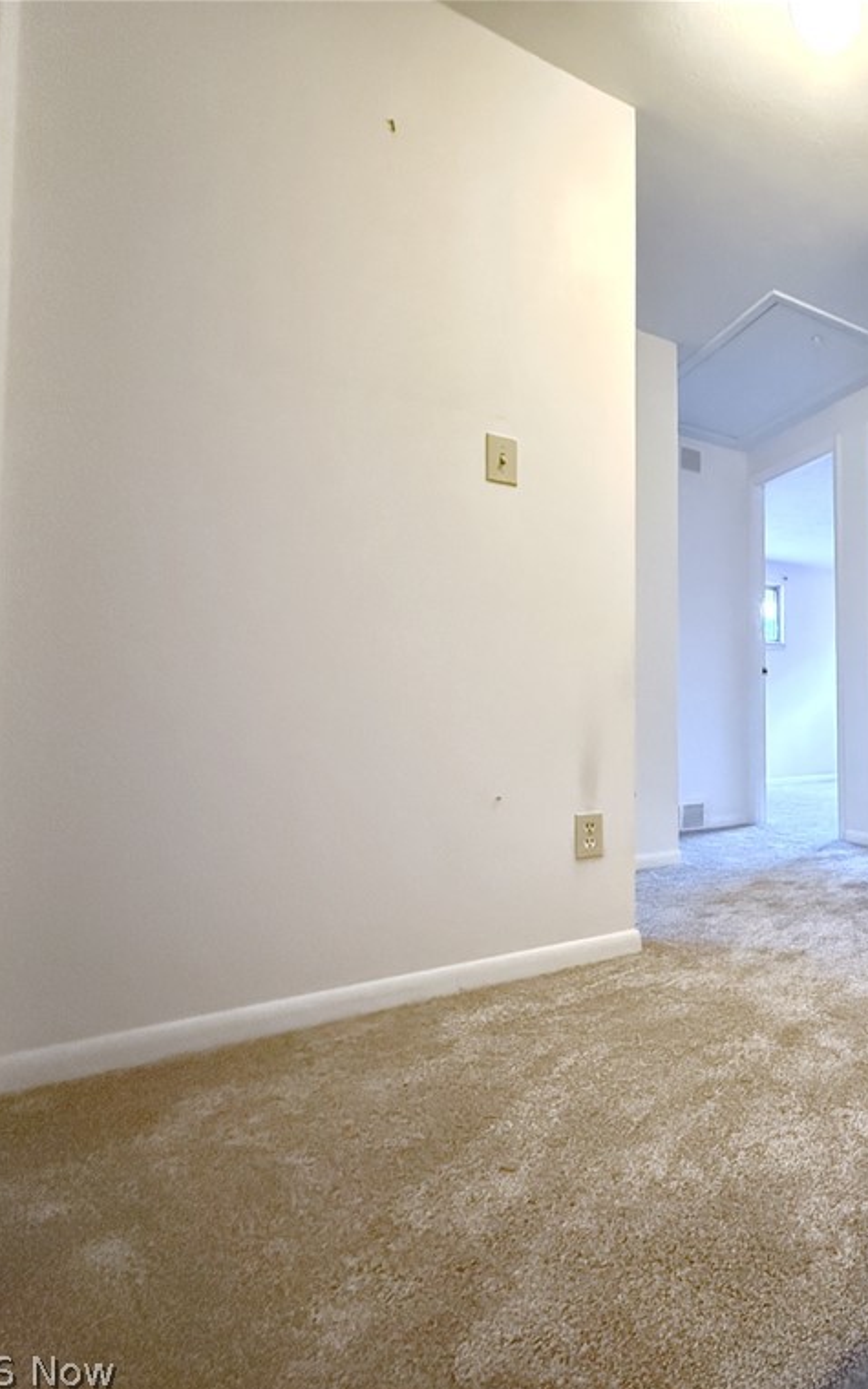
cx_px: 861
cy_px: 700
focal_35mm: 20
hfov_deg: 49.2
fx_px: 757
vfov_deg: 85.1
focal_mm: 2.22
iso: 1250
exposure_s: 1/60
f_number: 2.2
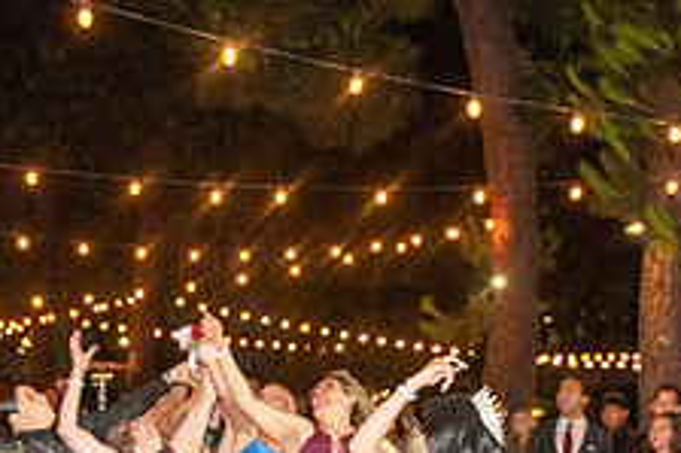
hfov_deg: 28.6
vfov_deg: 18.6
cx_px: 198
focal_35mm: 70
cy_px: 515
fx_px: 1323
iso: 1250
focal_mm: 27
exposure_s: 1/125
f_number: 2.8
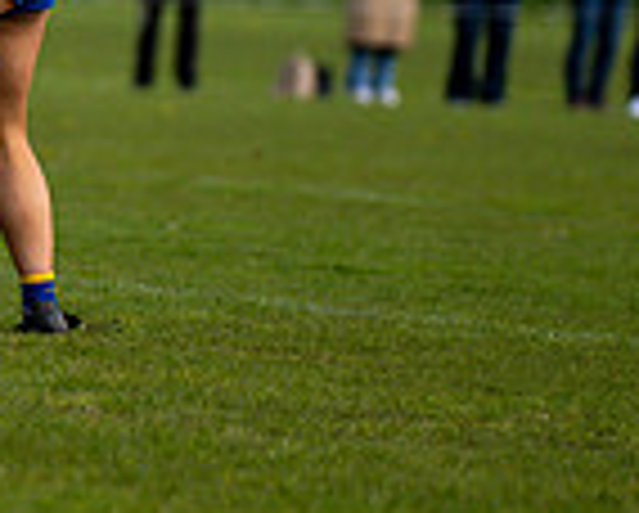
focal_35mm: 690
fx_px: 13067
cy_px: -70
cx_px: -630
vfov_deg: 2.2
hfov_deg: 2.8
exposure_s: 1/6400
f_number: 2.8
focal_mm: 180
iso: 200
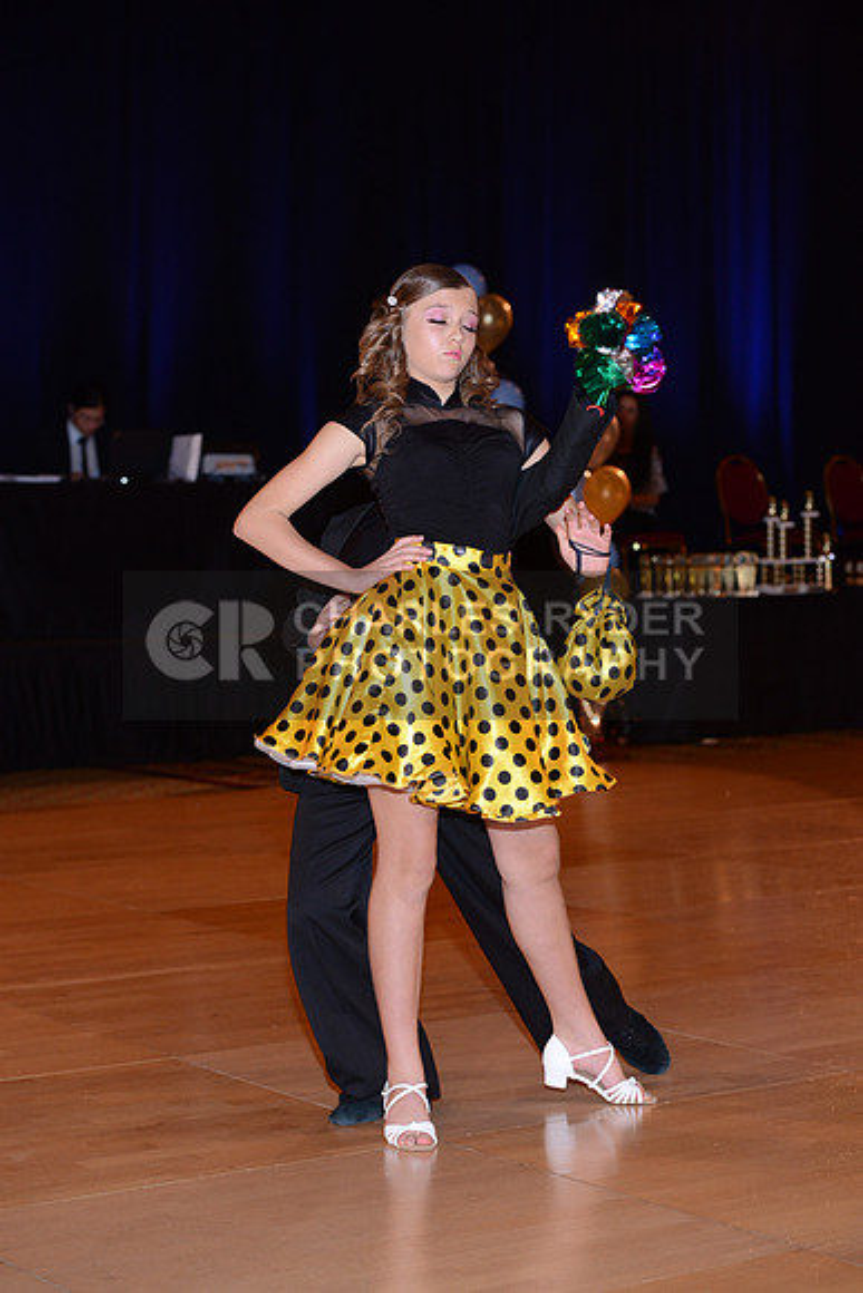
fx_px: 2875
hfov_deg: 17.1
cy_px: 646
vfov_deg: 25.4
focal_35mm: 80
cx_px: 432
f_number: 5
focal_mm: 80
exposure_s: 1/200
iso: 1600
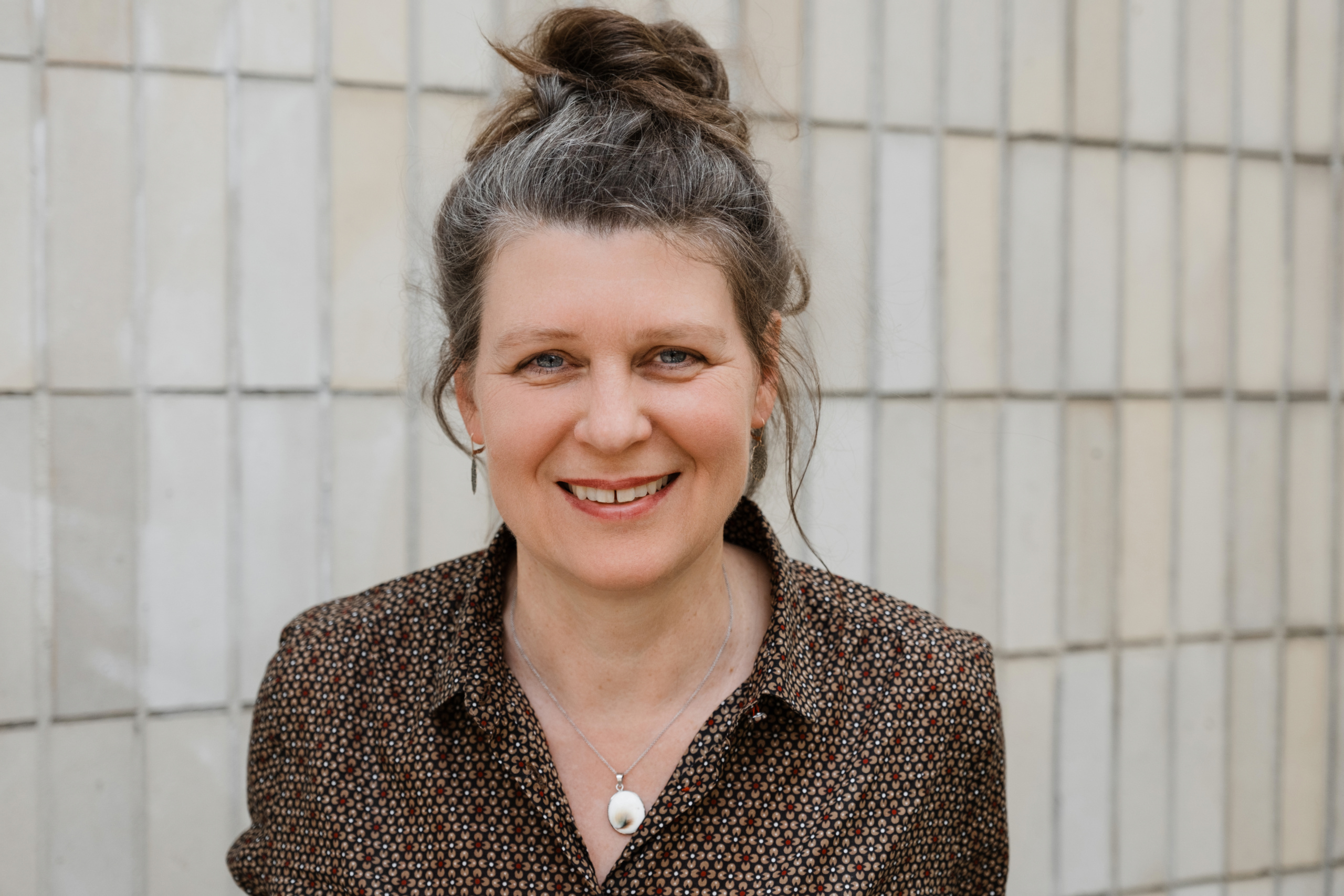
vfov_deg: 26.5
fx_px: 1904
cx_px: 672
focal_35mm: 51
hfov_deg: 38.9
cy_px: 448
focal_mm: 34.2
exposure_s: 1/1250
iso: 250
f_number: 2.8
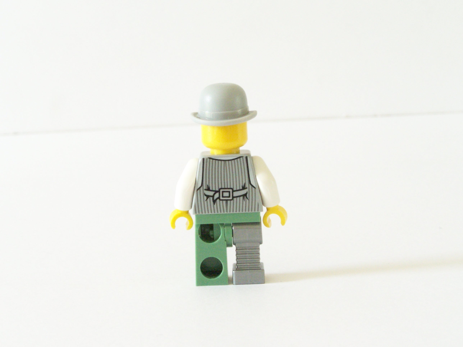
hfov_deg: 20.9
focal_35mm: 94
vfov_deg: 15.7
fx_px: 1257
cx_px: 232
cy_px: 174
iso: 400
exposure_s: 1/15
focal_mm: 15.6
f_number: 8
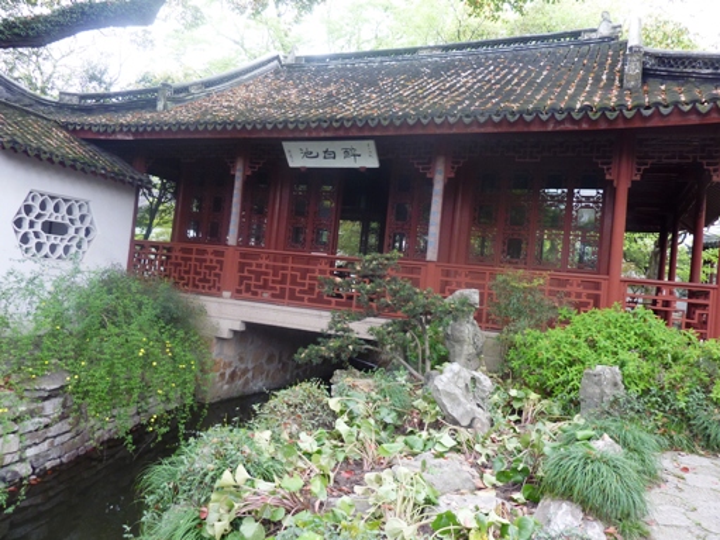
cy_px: 270
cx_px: 360
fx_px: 520
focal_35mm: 25
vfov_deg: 54.9
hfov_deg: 69.4
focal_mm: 4.1
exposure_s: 1/30
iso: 125
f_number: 3.3
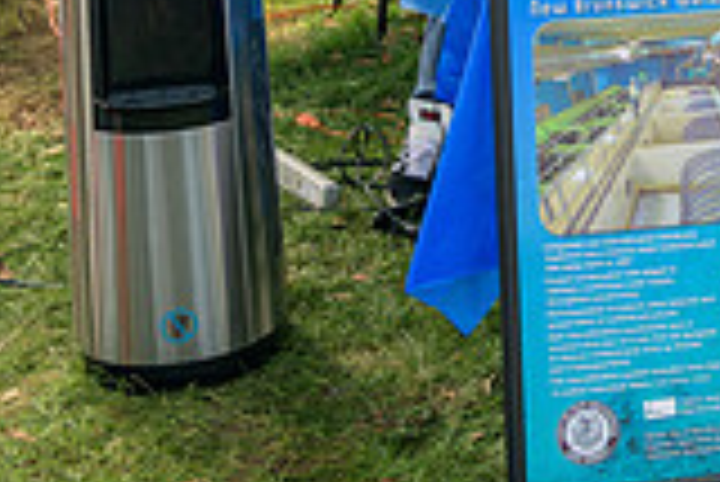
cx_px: 860
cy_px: -282
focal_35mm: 87
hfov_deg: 21.7
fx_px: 1742
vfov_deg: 14.5
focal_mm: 24
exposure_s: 1/250
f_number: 4
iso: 220
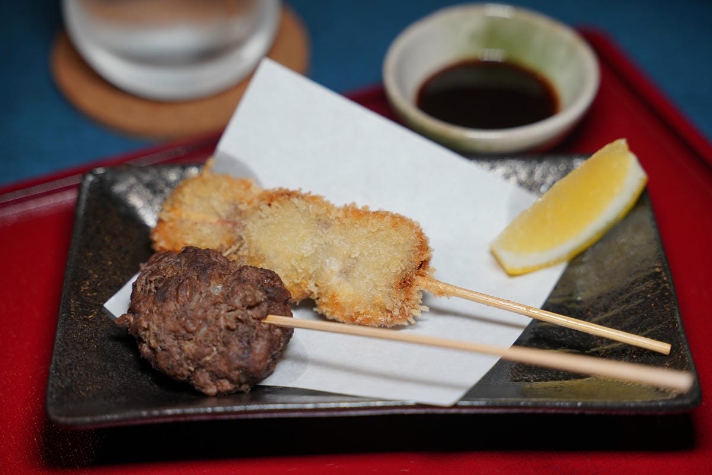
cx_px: 356
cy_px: 238
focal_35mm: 68
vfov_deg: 20.0
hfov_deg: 29.7
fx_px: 1345
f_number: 4
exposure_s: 1/80
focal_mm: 68
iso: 250
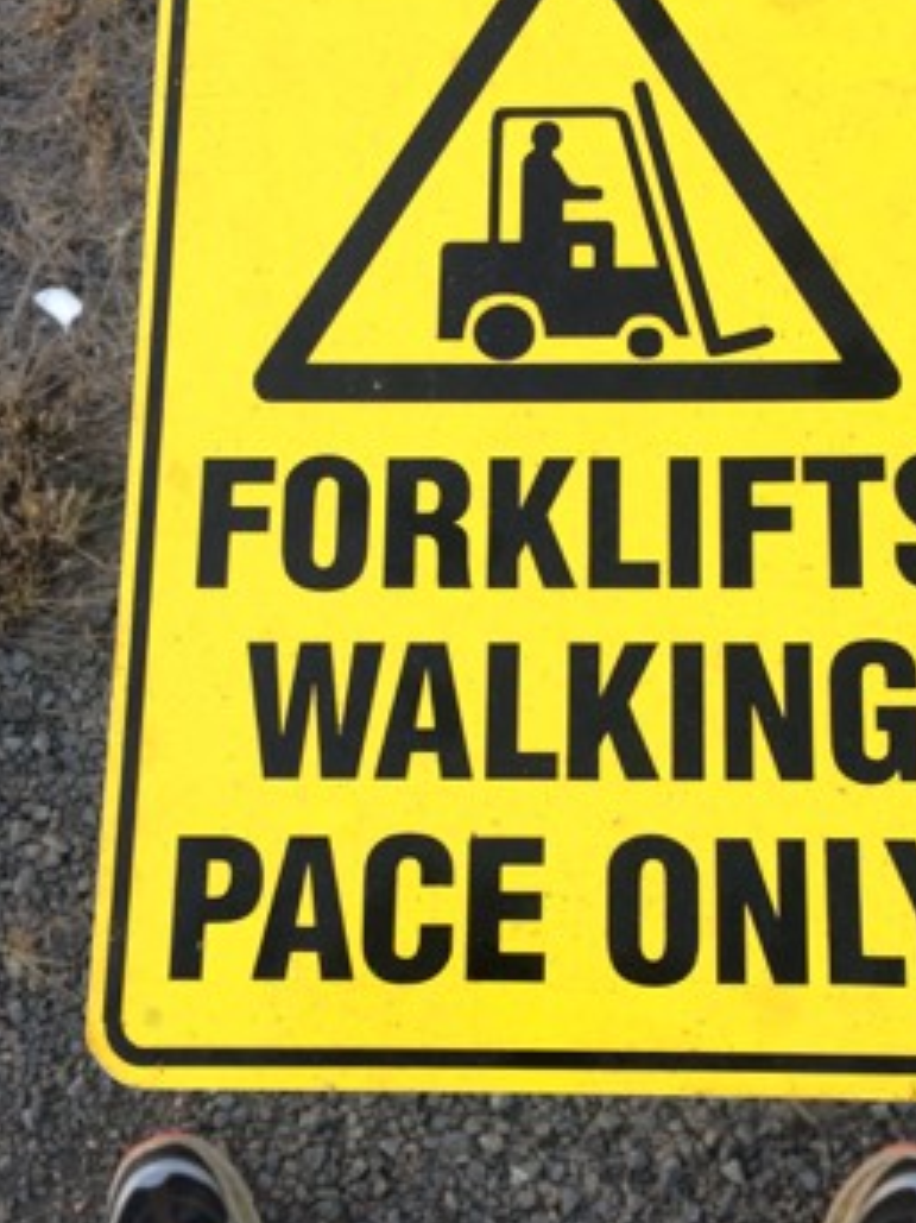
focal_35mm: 44
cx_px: 574
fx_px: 1553
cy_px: 645
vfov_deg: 42.9
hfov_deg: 32.7
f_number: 2.2
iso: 40
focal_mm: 4.15
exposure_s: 1/60
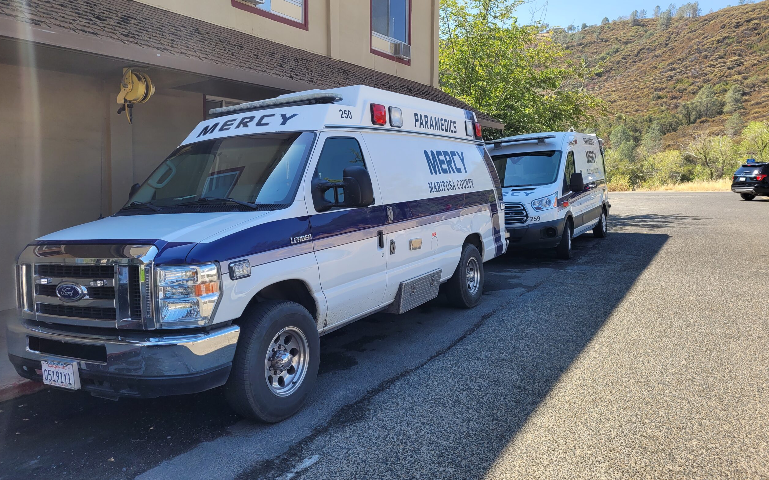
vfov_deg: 44.4
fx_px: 587
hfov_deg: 66.5
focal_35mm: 28
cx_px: 381
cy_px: 200
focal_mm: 5.4
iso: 40
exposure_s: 1/949
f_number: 1.8
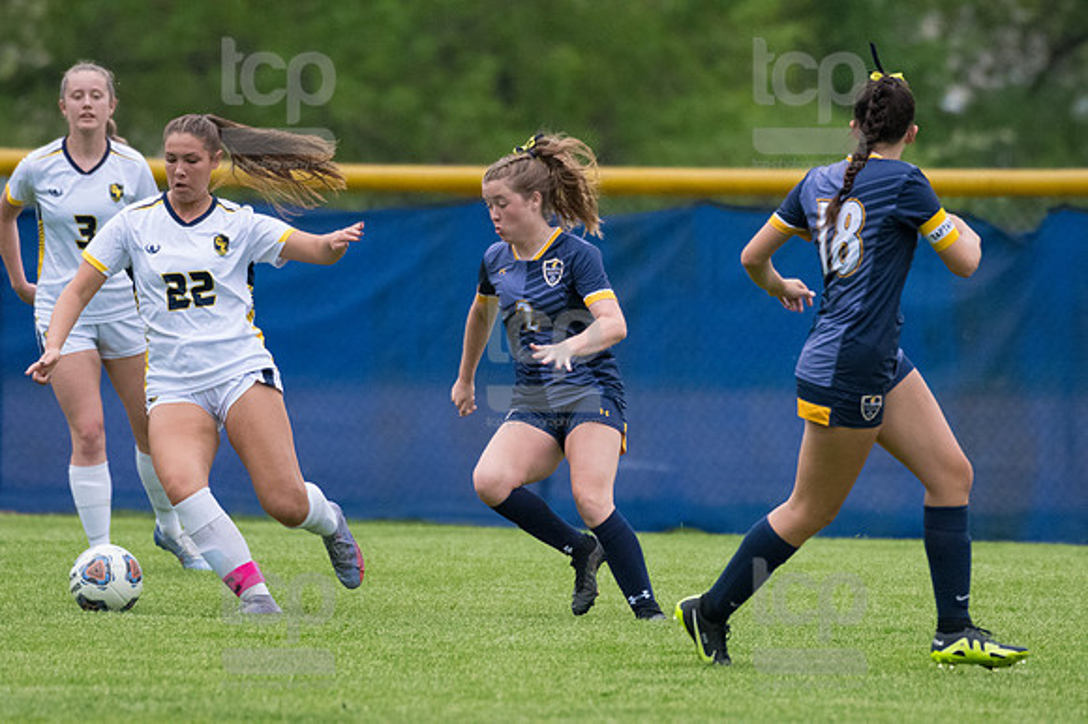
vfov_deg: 2.3
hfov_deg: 3.5
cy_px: 362
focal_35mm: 585
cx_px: 544
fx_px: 17669
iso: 4000
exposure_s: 1/1600
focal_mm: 390
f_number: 5.6
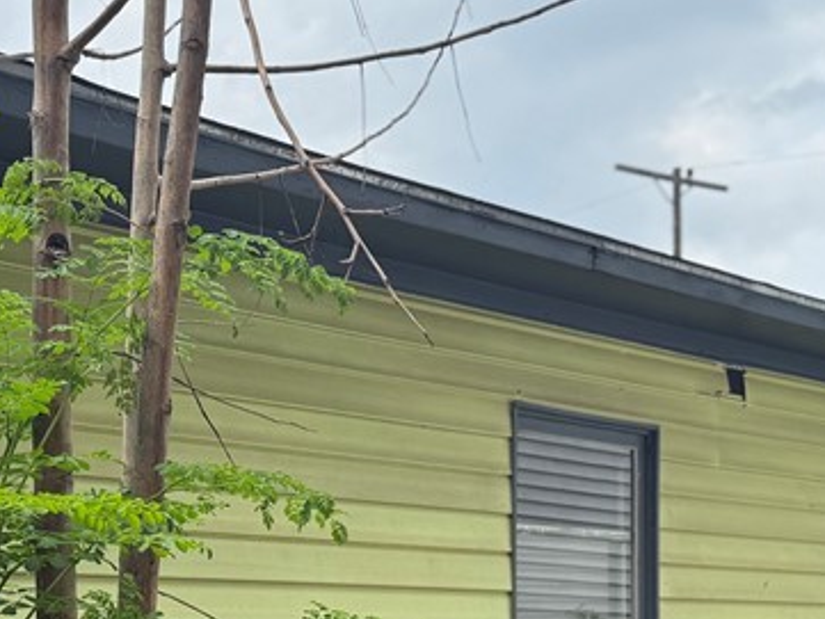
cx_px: 235
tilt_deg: +3.3
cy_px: 546
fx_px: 1621
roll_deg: -1.0
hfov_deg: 28.2
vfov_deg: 21.2
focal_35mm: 68
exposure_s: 1/2110
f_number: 1.78
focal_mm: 6.76
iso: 80
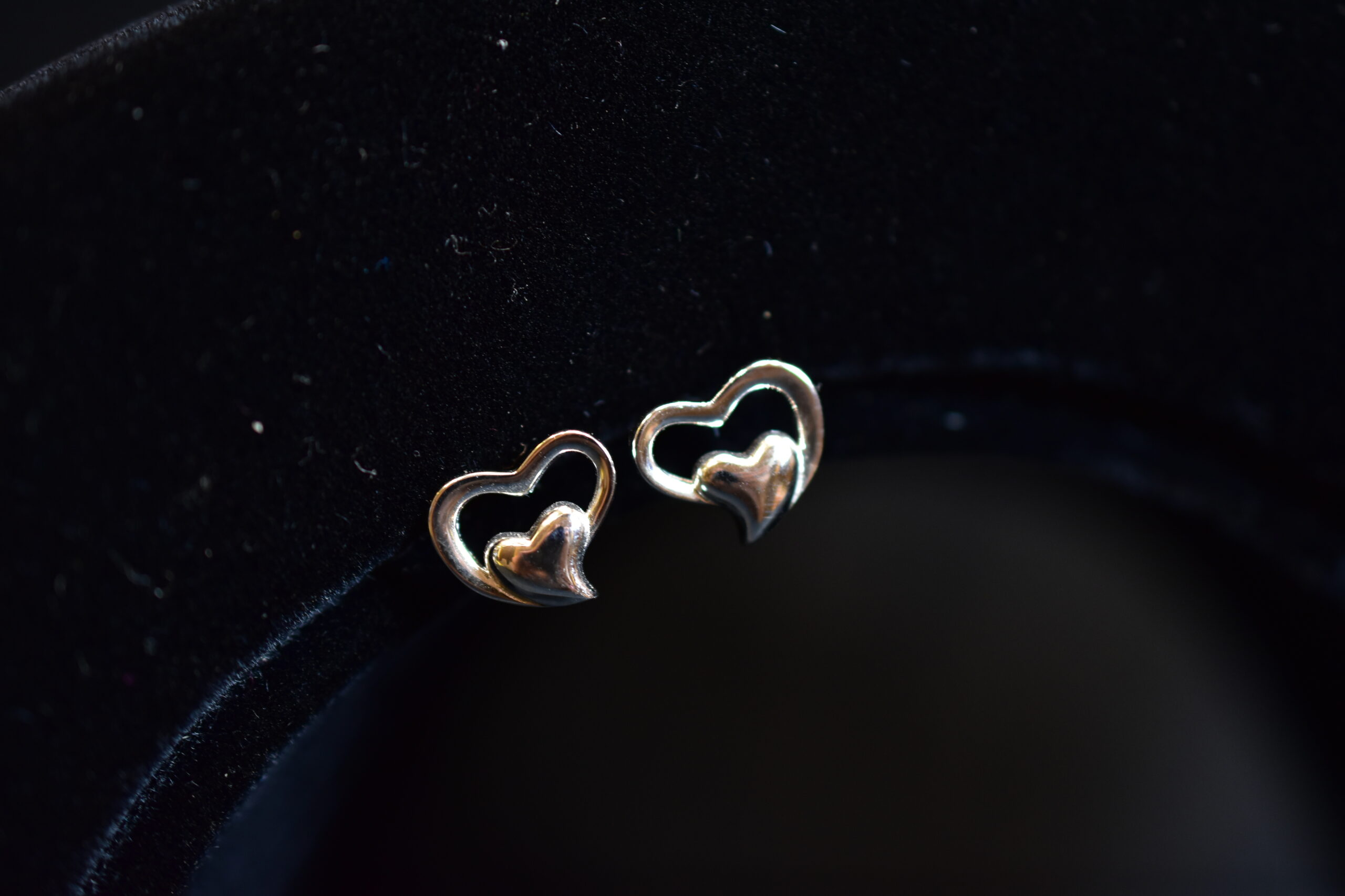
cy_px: 448
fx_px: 2242
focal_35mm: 60
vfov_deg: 22.6
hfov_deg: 33.4
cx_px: 672
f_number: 3.2
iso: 800
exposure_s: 1/60
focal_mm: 40
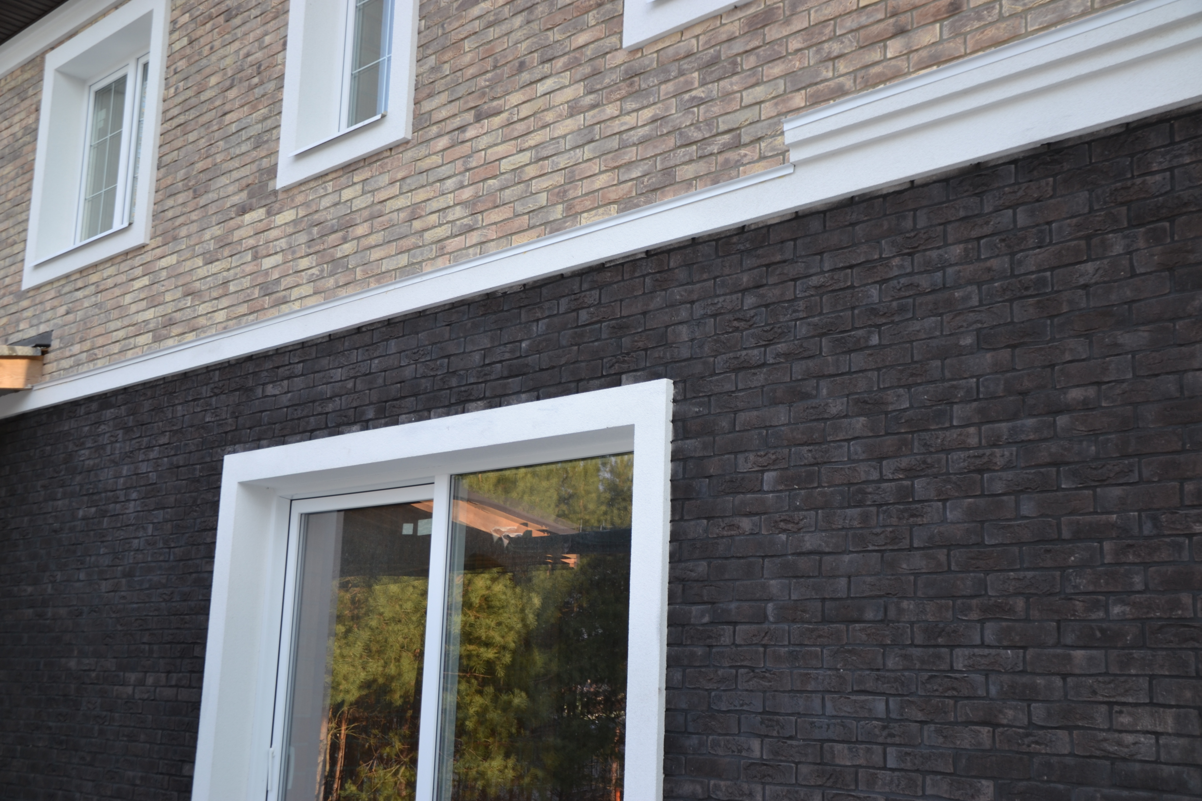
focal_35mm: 42
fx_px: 1402
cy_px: 400
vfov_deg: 31.9
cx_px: 601
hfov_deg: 46.4
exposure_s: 1/125
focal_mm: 28
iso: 100
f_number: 4
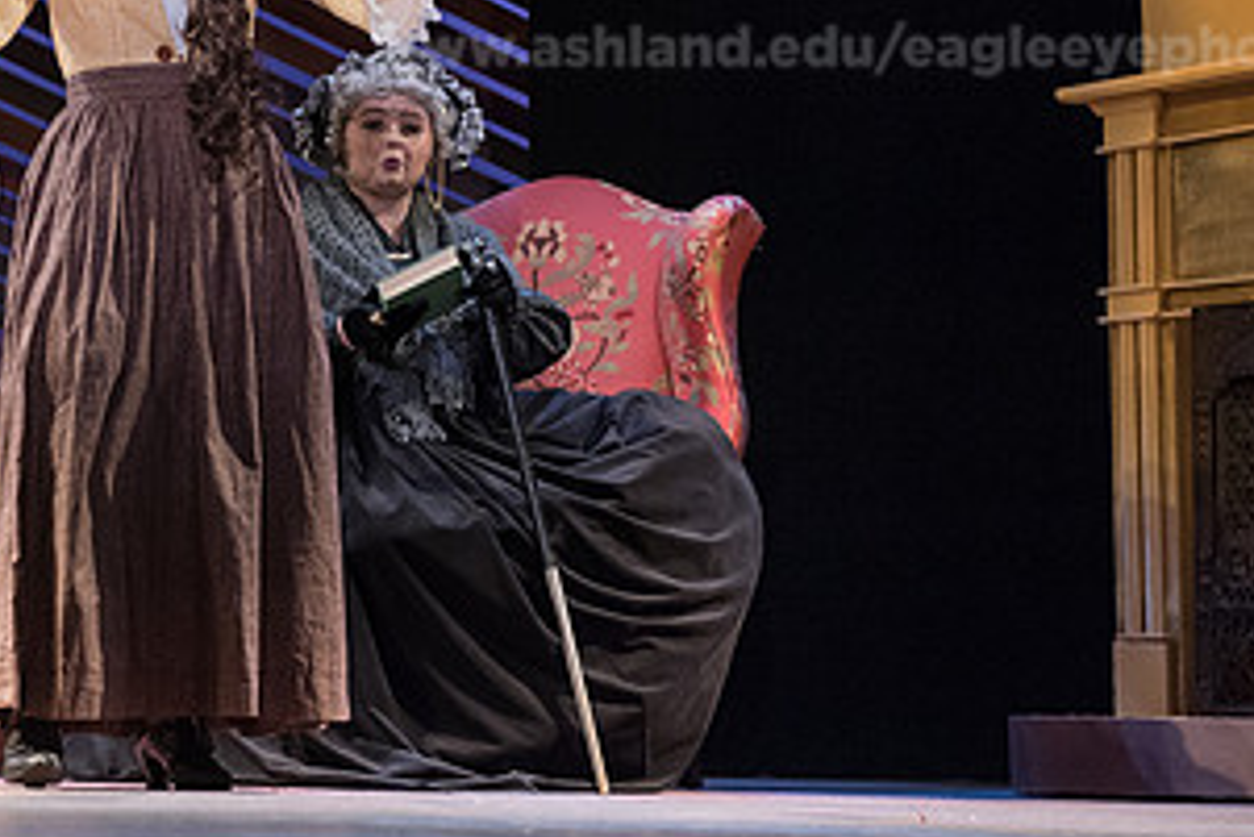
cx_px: 183
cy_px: 135
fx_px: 4705
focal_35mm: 135
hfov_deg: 15.1
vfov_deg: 10.1
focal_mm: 70
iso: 3200
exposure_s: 1/200
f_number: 3.5
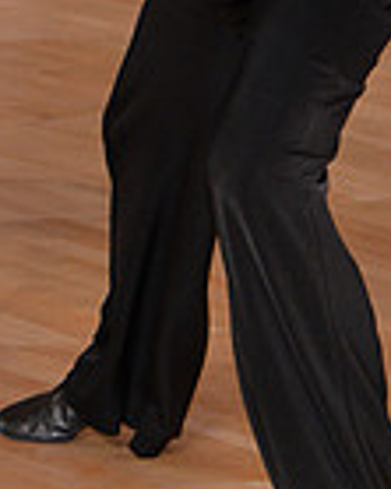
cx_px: 48
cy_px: -144
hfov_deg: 3.8
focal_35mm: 412
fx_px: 5966
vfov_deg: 4.7
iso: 1600
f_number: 5
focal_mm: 105
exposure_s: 1/250
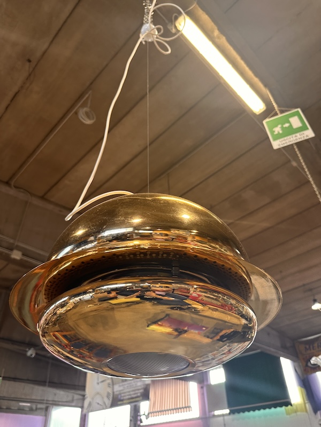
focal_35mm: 24
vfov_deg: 71.6
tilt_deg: +39.1
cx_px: 160
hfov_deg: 56.8
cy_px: 214
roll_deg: -0.5
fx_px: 297
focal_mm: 6.86
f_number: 1.78
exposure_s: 1/50
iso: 160
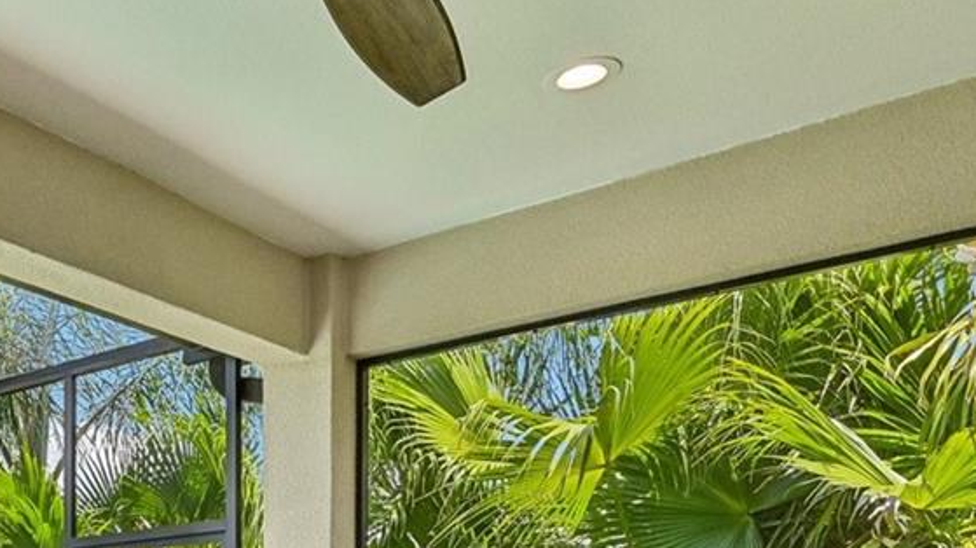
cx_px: -77
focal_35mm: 42
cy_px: 702
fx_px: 1087
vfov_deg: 24.8
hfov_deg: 40.1
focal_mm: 14
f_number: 8
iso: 400
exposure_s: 1/320
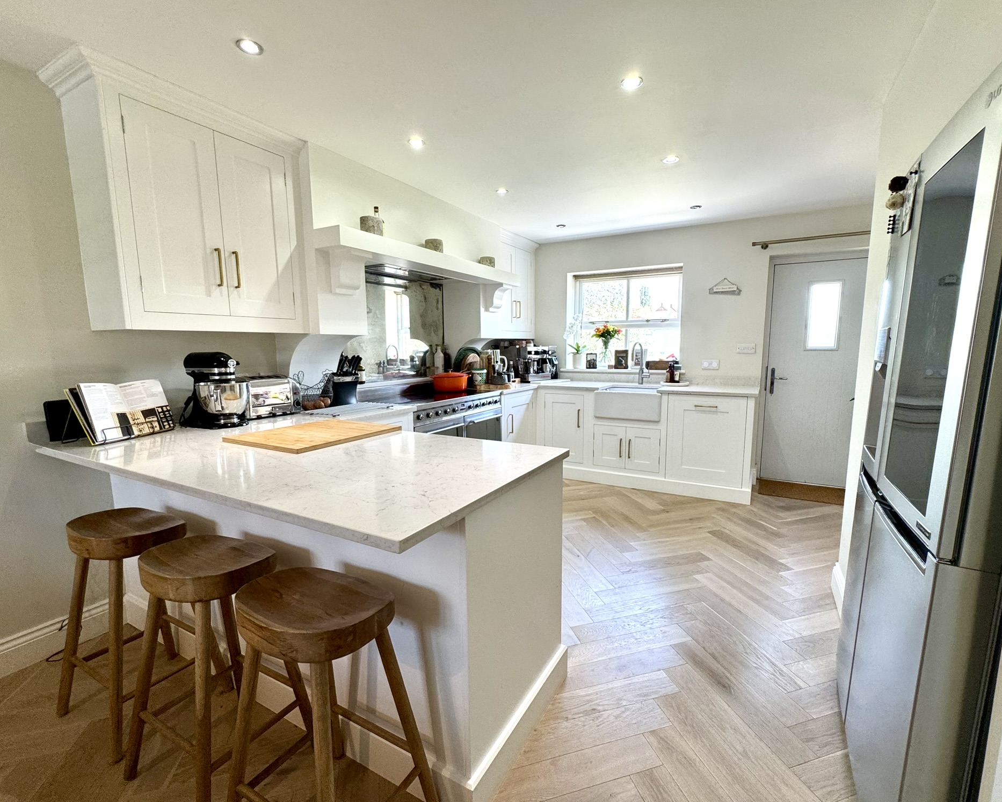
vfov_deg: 84.0
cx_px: 515
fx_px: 445
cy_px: 411
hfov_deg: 96.8
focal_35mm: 15
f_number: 2.2
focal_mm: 2.22
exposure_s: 1/100
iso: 125
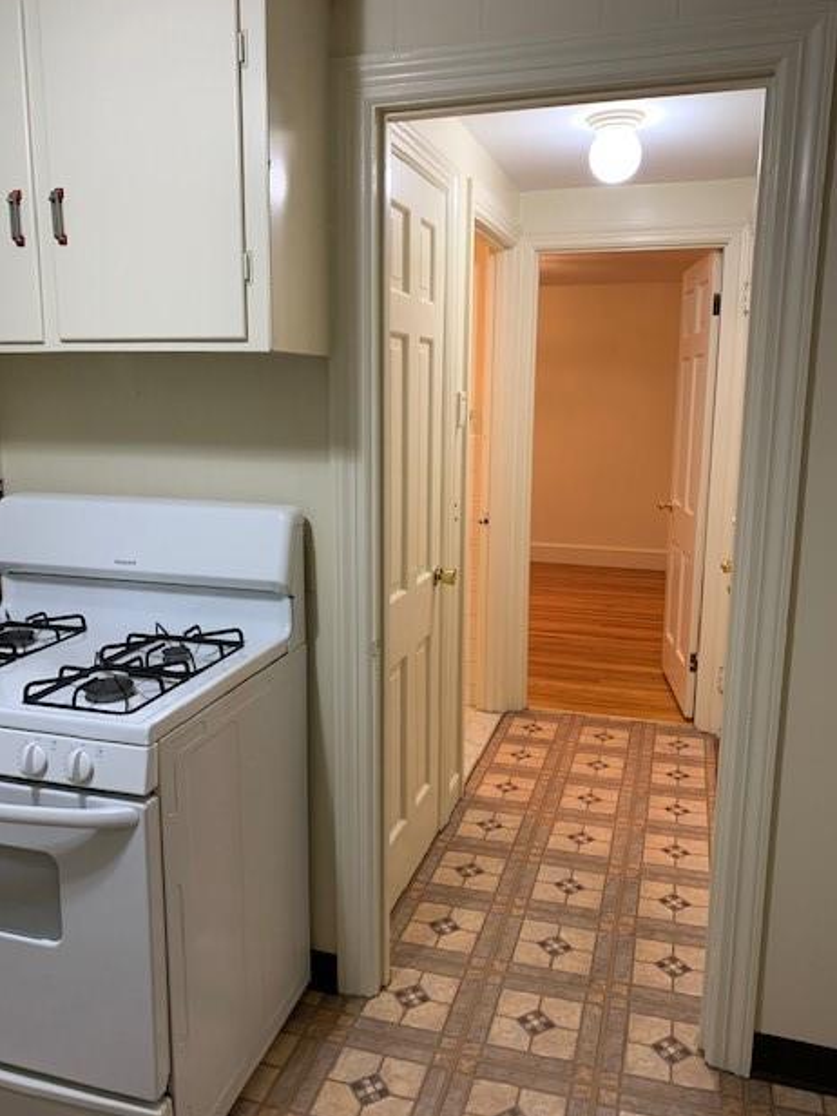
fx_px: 870
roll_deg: +0.0
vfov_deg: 65.3
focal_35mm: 27
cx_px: 404
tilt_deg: -9.6
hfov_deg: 51.3
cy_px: 565
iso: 200
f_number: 1.8
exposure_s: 1/60
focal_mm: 4.25
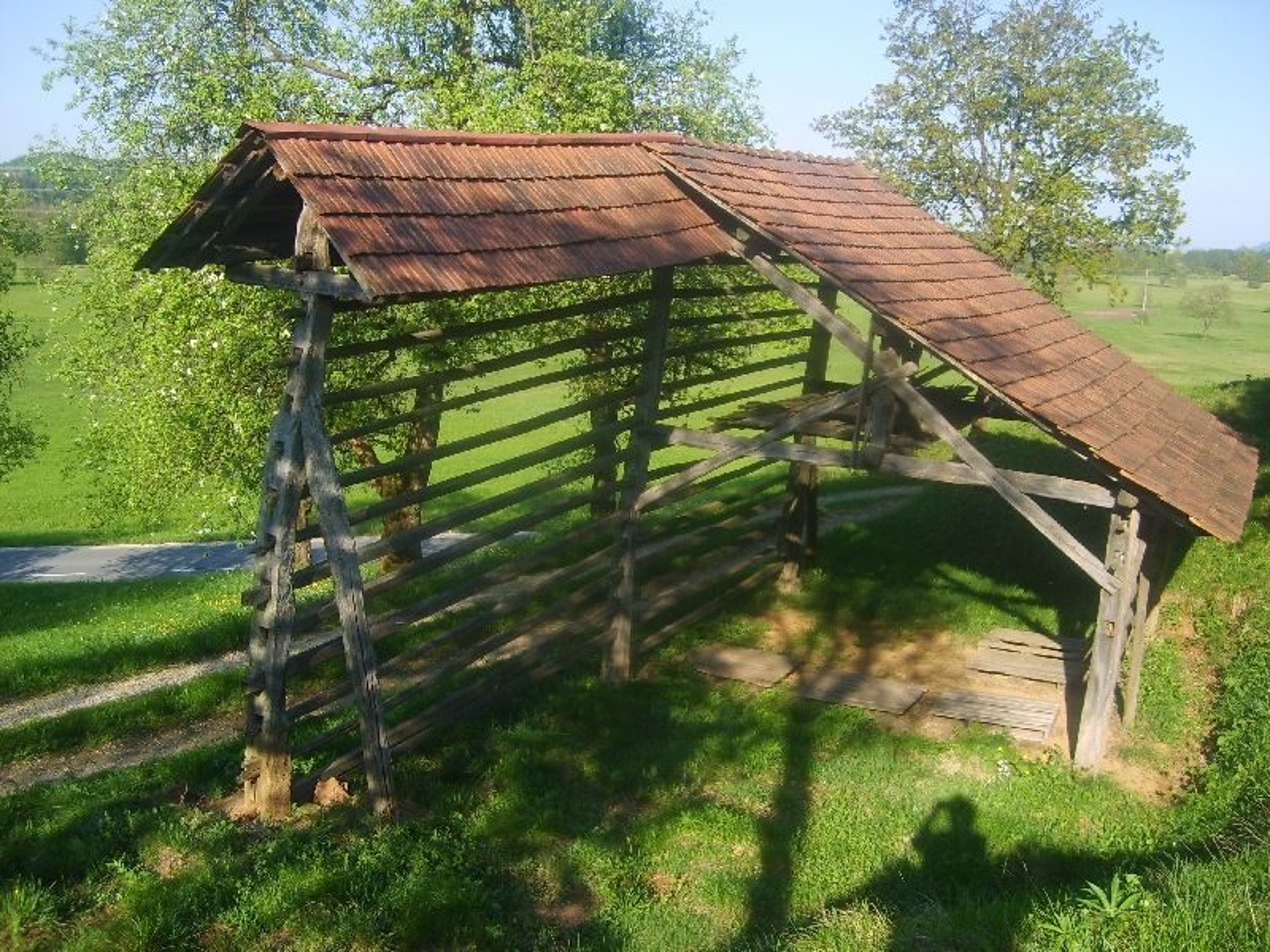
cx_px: 635
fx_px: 1284
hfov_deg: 52.6
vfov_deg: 40.7
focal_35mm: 35
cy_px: 476
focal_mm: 5.8
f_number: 2.8
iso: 50
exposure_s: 1/350
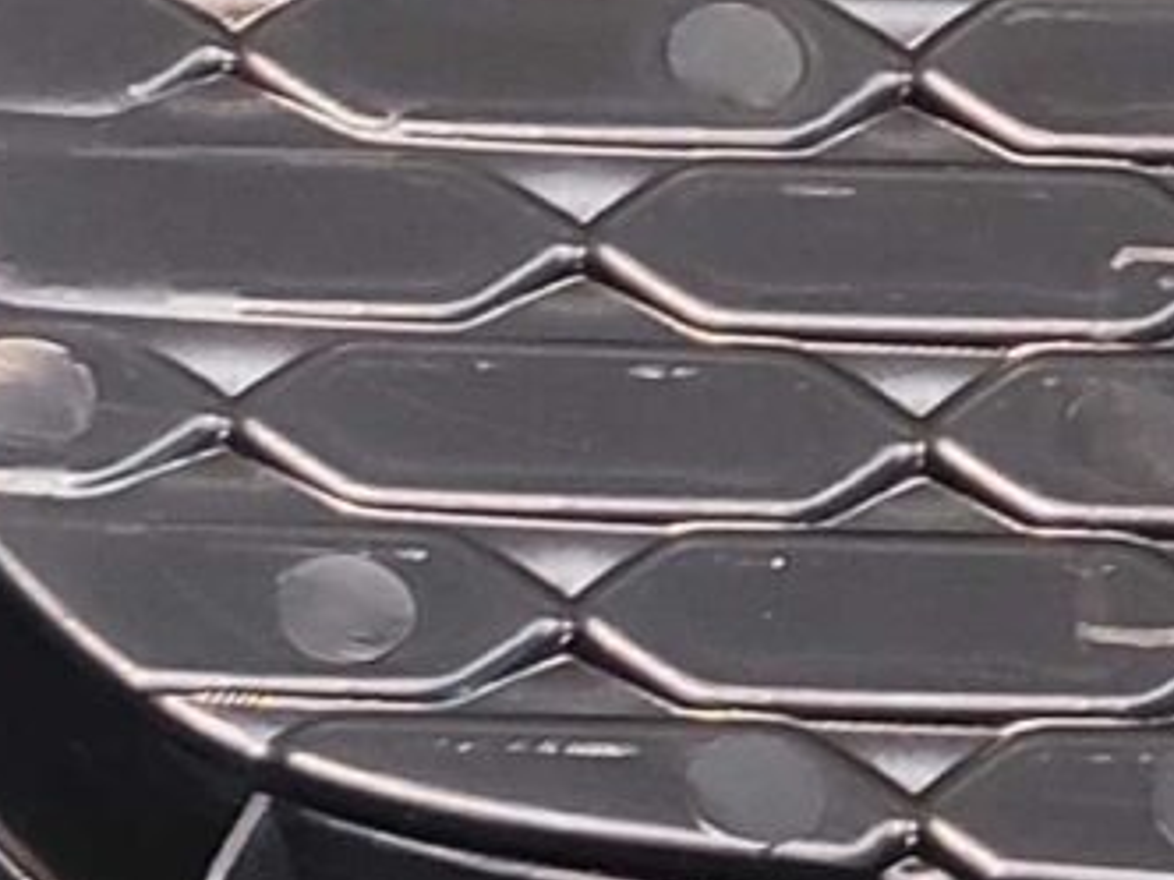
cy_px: 49
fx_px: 4443
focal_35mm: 131
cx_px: 1591
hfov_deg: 14.3
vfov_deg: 11.2
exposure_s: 1/33
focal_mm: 4.74
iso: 150
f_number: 1.79
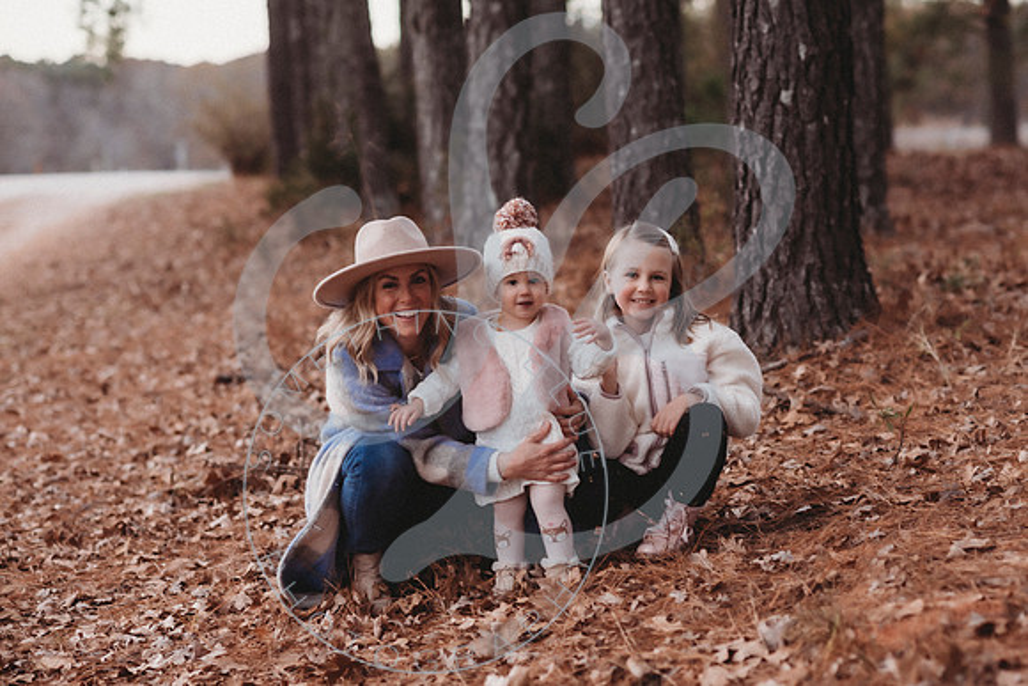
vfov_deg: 14.3
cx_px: 545
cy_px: 385
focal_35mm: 96
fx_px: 2728
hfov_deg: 21.3
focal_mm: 85
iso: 400
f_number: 2.8
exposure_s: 1/160
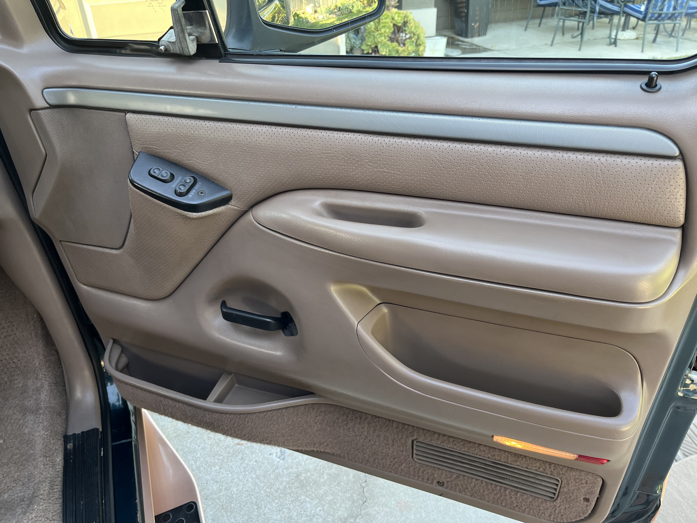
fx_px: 524
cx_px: 348
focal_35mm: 26
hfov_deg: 67.3
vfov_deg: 53.1
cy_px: 262
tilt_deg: -32.8
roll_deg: +3.7
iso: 80
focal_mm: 5.1
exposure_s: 1/122
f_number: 1.6
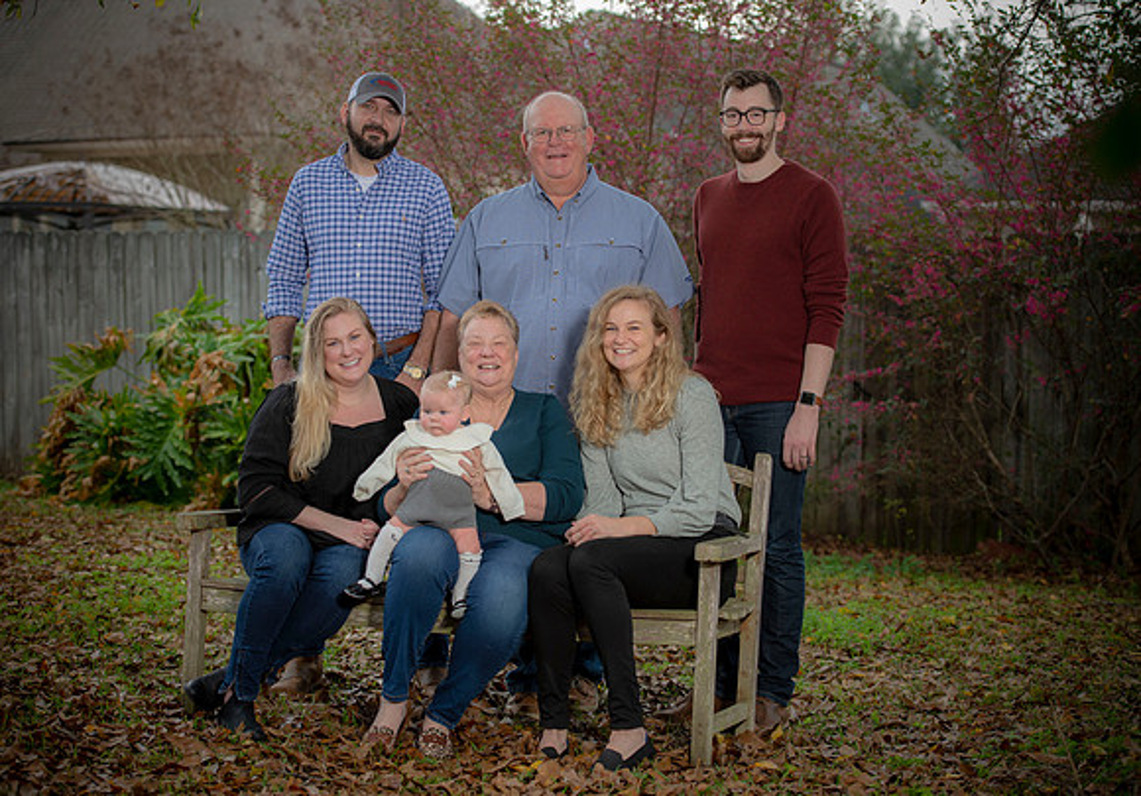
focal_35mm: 73
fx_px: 2345
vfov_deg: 19.3
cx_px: 539
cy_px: 399
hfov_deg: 27.3
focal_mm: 70
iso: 160
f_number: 3.5
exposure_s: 1/200
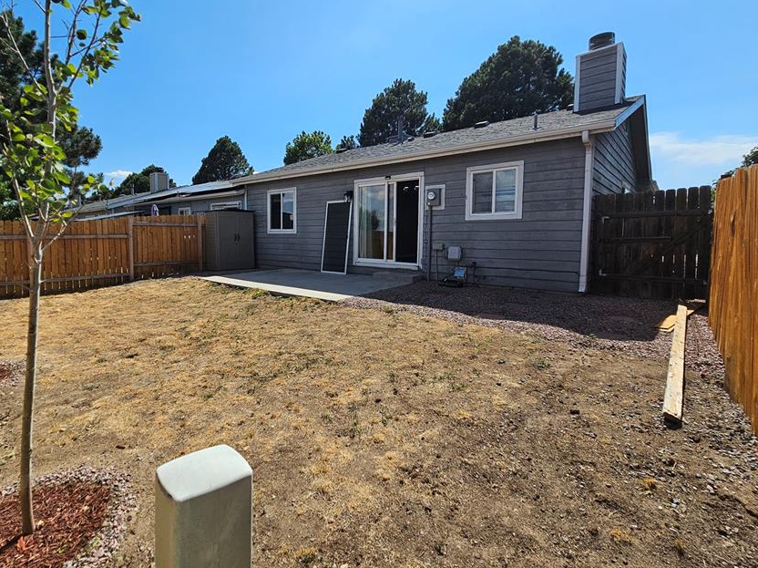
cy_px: 267
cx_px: 322
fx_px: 350
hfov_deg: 93.8
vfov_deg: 78.0
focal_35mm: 16
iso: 50
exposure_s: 1/2835
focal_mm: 2.2
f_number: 2.2
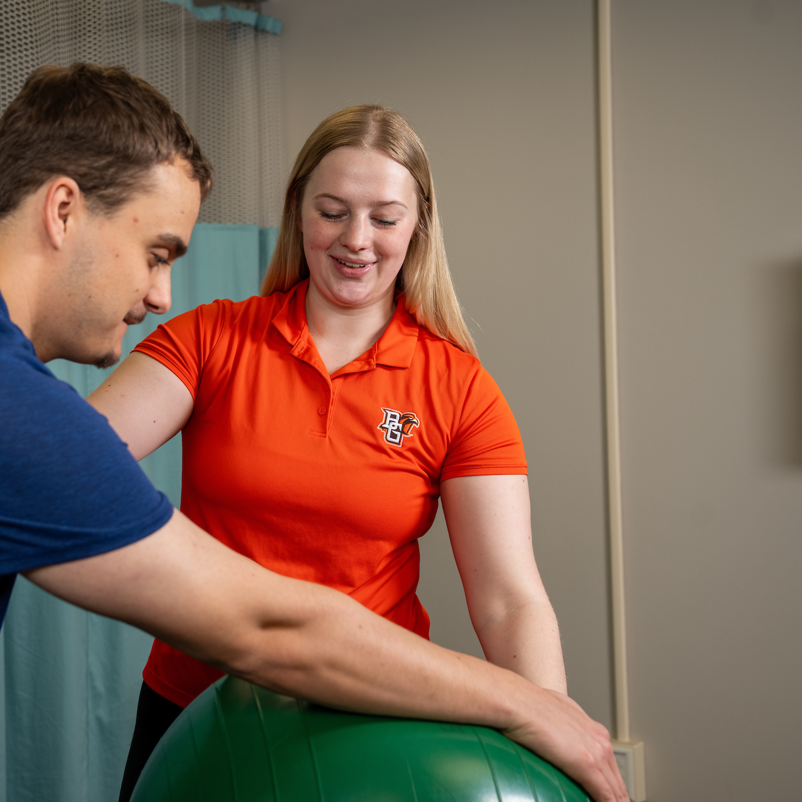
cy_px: 403
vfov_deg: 32.2
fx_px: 1389
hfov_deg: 31.8
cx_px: 236
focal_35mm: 53
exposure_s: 1/125
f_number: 4.5
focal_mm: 41
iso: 250
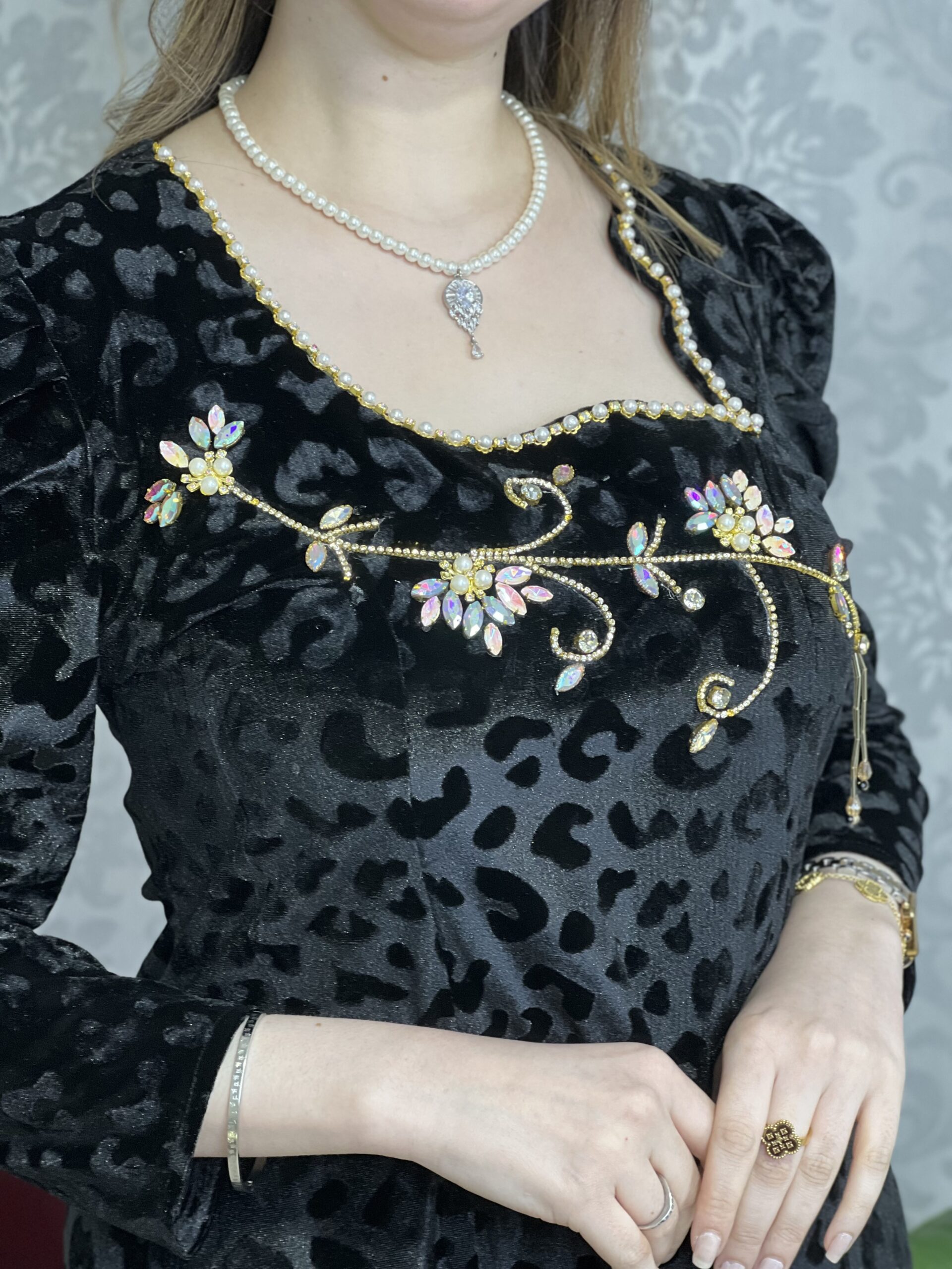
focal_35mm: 77
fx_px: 2824
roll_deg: +0.1
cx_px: 476
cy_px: 634
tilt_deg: -9.3
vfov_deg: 25.3
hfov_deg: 19.1
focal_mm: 9
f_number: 2.8
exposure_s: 1/50
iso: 160
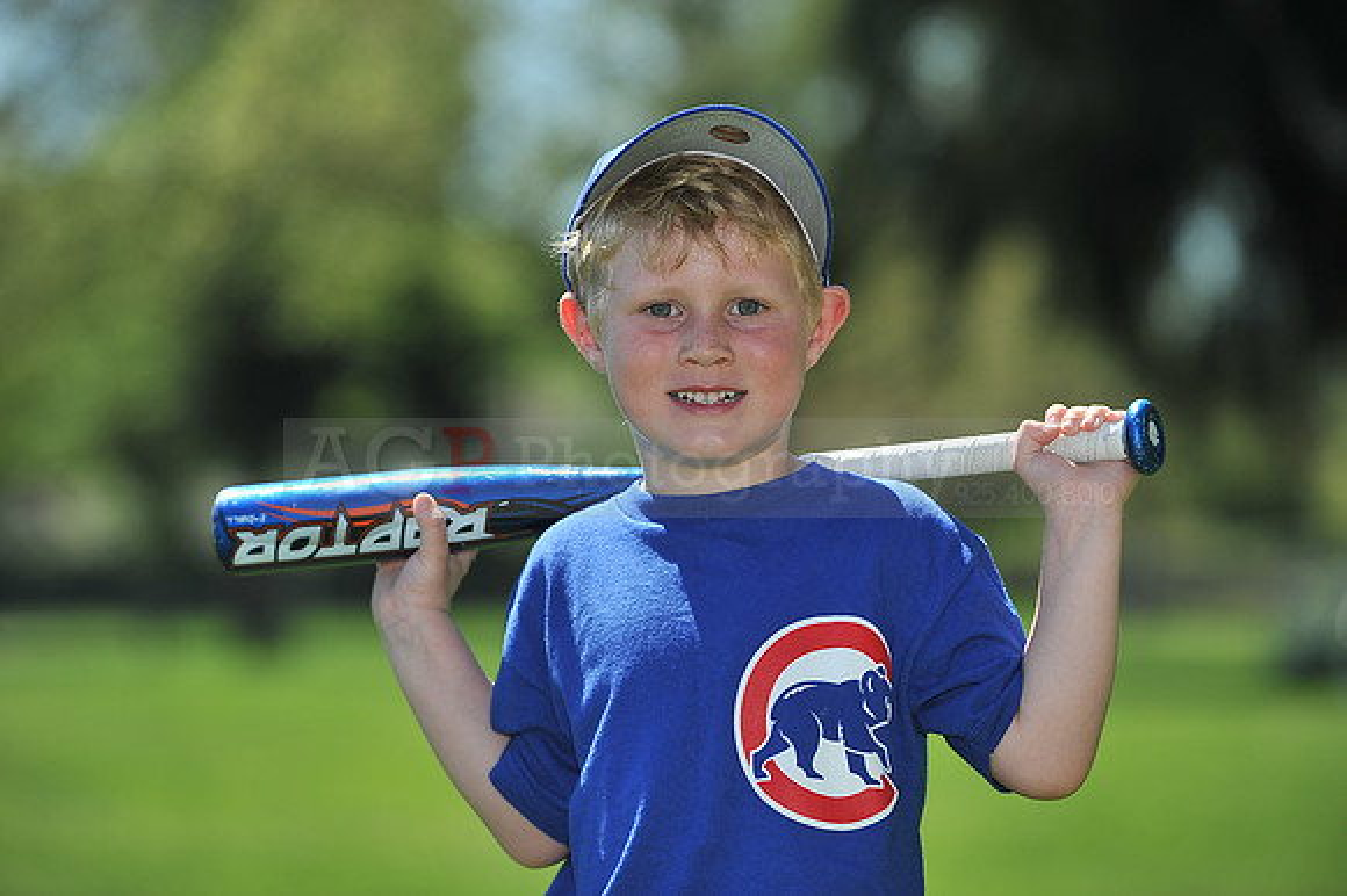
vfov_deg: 6.9
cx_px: 674
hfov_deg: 10.3
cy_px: 448
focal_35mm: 200
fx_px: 7479
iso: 200
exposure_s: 1/1600
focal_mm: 200
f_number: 4.5
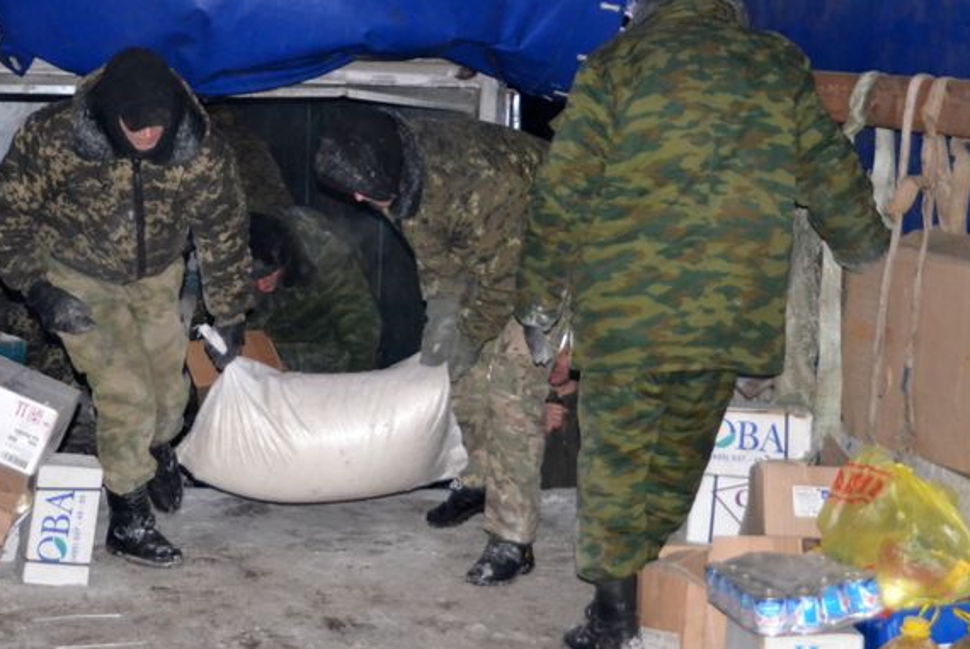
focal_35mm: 77
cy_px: 302
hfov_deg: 26.3
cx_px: 435
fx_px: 2076
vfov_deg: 17.7
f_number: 4.5
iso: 3200
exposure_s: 1/60
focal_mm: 42
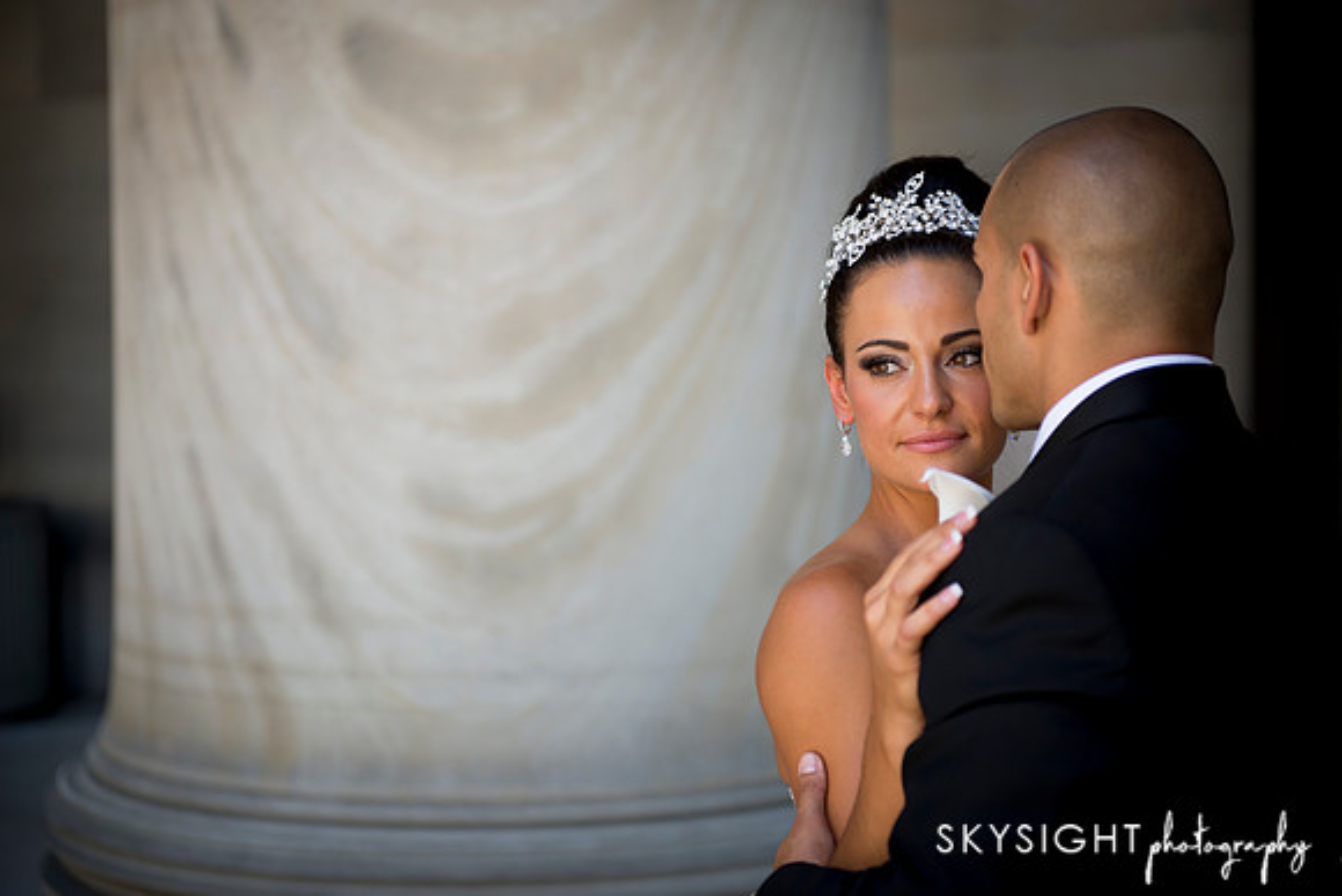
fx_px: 2610
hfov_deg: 28.8
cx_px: 671
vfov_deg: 19.5
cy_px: 448
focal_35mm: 70
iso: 400
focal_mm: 70
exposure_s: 1/400
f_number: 2.8
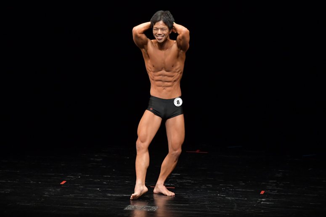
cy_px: 108
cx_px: 163
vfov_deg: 4.6
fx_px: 2715
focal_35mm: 300
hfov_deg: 6.9
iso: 3200
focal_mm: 200
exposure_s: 1/400
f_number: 5.6
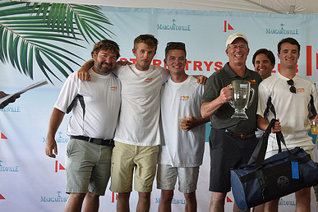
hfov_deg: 27.8
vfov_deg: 18.9
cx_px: 230
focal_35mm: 72
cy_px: 121
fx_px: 636
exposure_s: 1/160
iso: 800
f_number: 4.5
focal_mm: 48
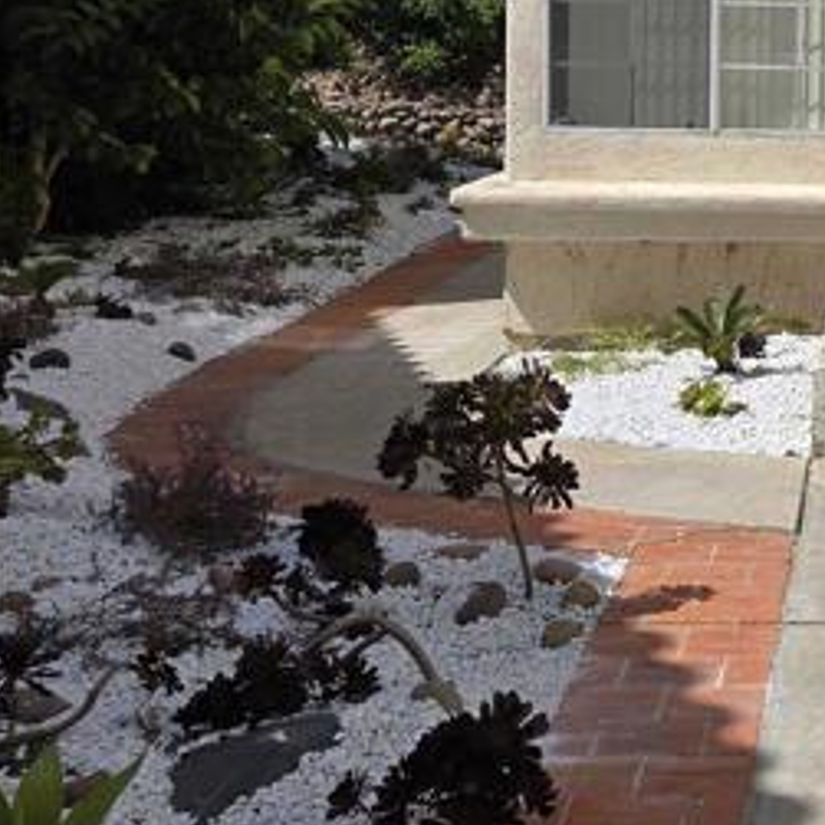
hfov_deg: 18.8
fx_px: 2238
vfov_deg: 20.6
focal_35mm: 83
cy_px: 125
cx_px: 1177
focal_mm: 5.4
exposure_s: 1/3194
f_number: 1.8
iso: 25
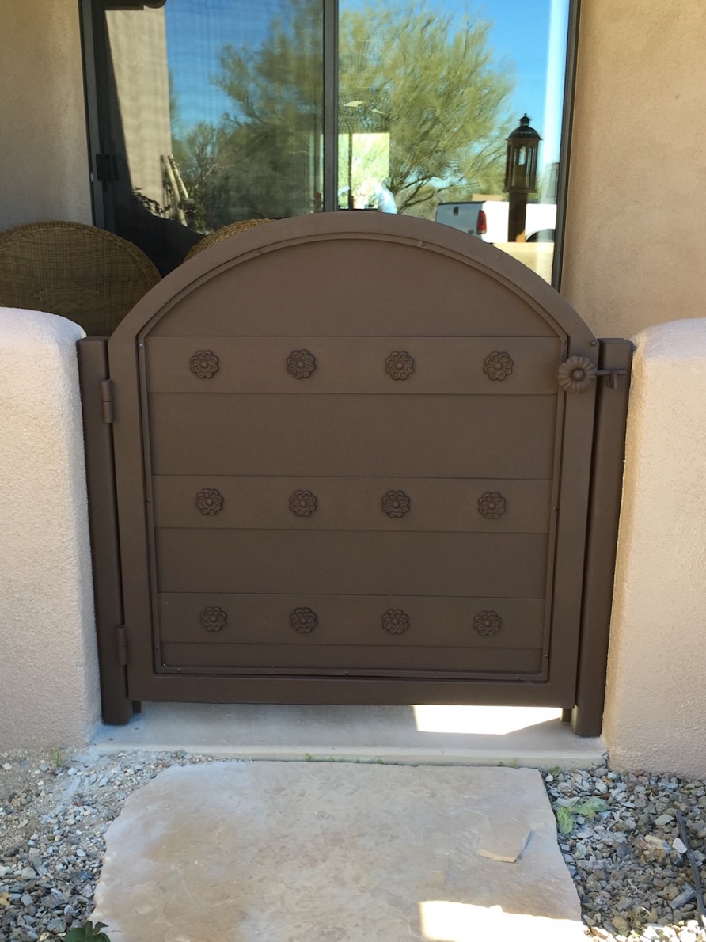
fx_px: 1061
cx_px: 305
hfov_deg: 36.7
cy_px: 543
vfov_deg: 47.7
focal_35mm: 39
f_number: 2.2
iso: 32
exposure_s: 1/131
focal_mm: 4.15
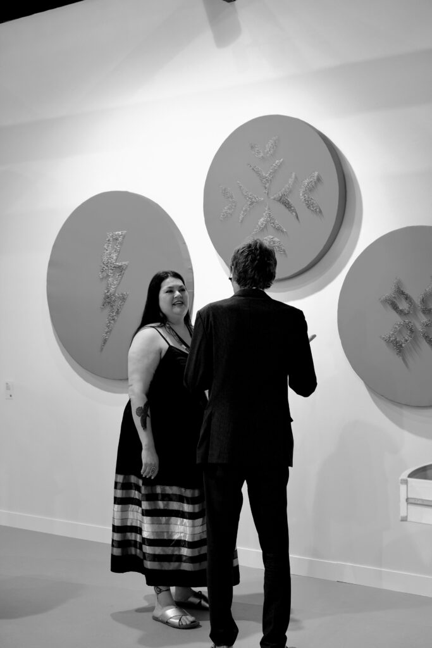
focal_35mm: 51
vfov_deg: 38.9
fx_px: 918
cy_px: 324
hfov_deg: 26.5
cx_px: 216
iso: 640
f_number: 3.6
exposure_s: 1/105
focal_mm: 34.3
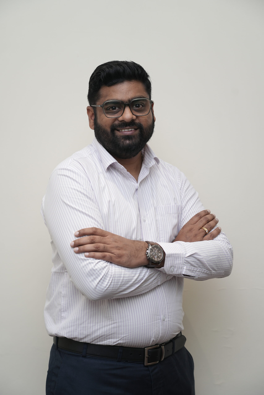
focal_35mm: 62
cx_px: 132
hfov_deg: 21.9
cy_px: 198
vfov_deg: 32.4
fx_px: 682
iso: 160
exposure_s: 1/160
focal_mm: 62
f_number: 4
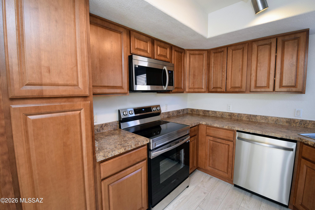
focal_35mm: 15
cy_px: 105
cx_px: 158
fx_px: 131
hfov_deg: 100.4
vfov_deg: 77.3
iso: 800
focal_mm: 10
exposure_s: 1/60
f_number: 6.3
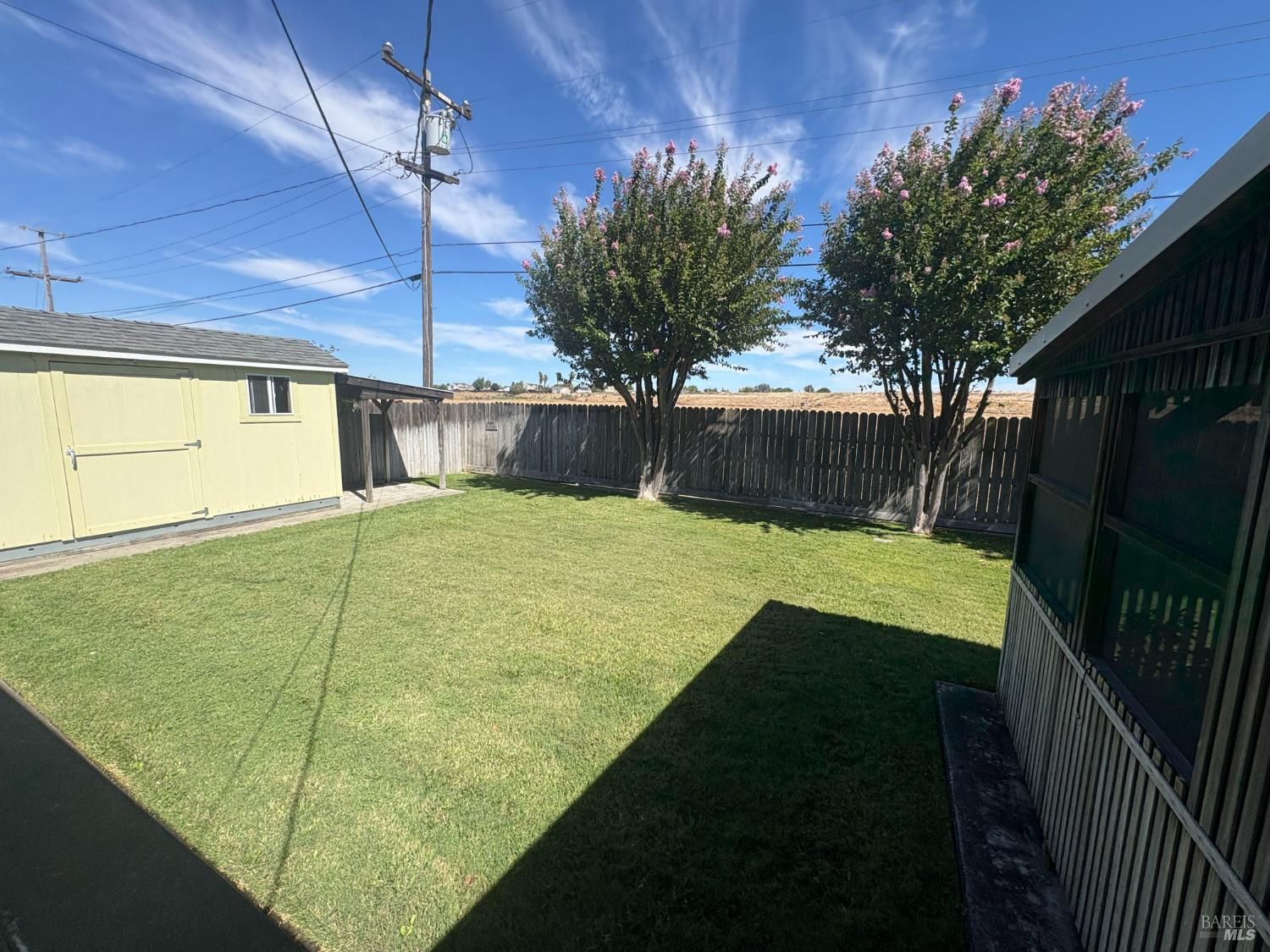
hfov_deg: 102.1
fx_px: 514
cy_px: 476
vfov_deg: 85.7
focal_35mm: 14
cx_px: 635
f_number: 2.2
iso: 50
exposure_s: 1/1637
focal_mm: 2.22
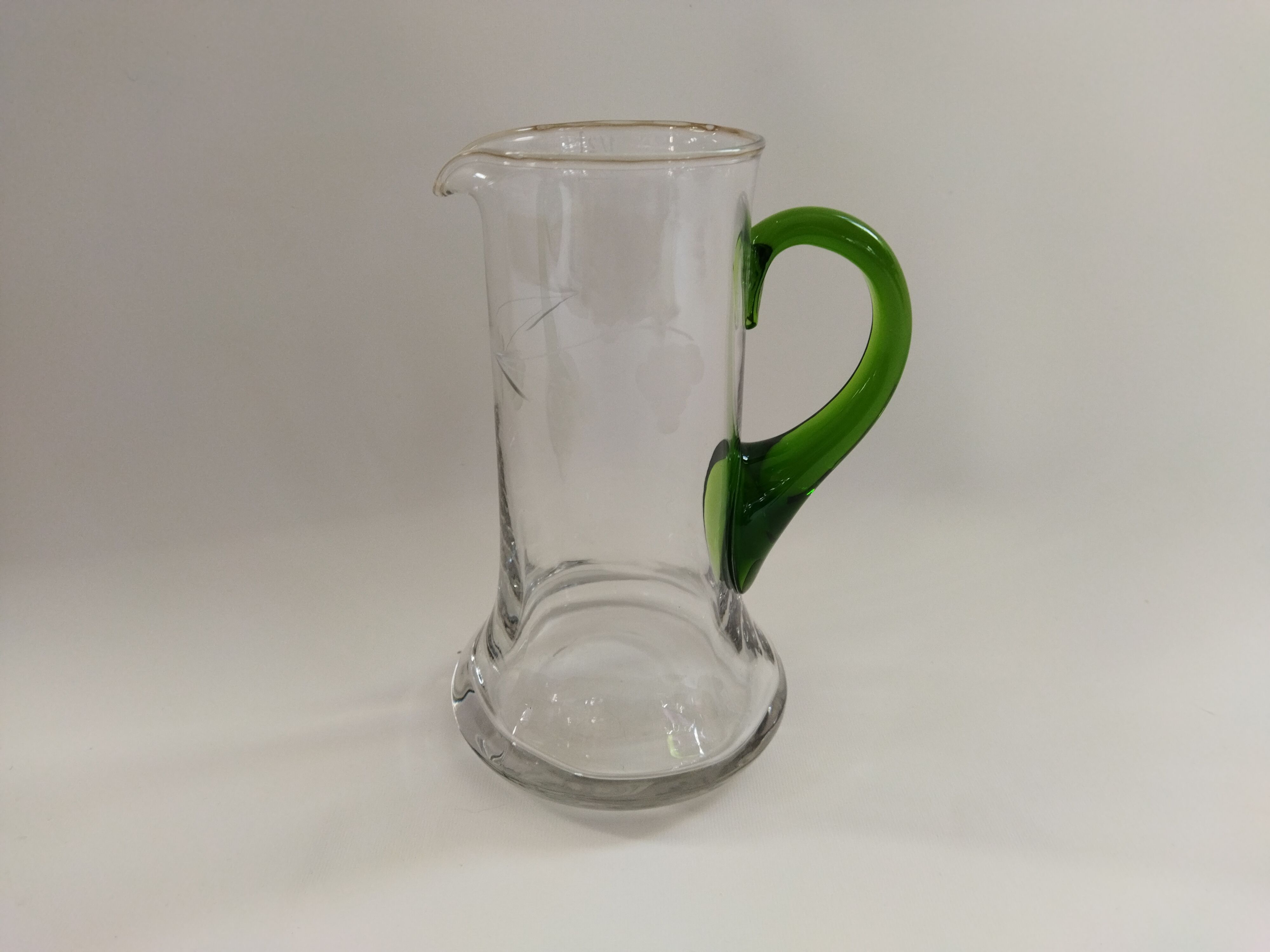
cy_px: 476
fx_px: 991
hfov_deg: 65.3
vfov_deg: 51.4
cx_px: 635
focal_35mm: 27
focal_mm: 4.71
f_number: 1.79
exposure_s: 1/100
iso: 110
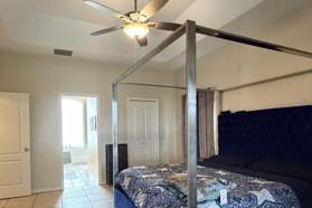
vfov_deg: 50.8
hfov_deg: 71.5
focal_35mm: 25
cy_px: 130
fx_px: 217
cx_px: 161
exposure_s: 1/60
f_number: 2.2
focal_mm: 2.22
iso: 800
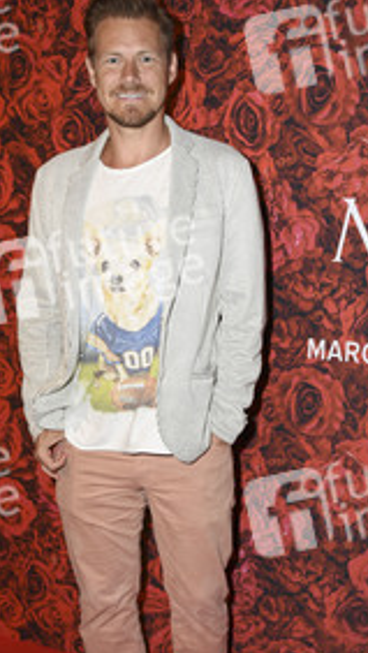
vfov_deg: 41.9
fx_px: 848
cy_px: 387
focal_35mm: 49
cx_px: 153
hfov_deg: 24.4
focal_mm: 22
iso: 100
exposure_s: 1/160
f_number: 4.5
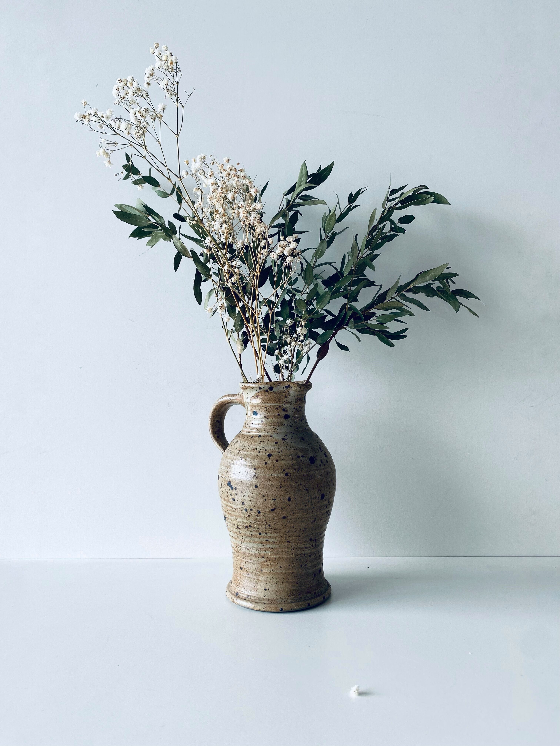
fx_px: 561
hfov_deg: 53.1
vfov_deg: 67.3
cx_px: 280
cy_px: 373
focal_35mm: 26
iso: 32
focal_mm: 4.25
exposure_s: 1/100
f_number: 1.8
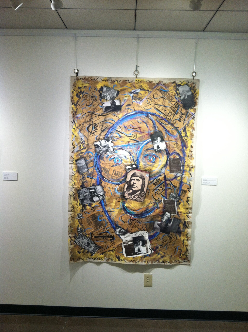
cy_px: 166
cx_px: 124
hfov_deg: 40.6
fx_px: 335
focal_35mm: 35
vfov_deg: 52.7
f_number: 2.8
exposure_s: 1/24
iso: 80
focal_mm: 3.85
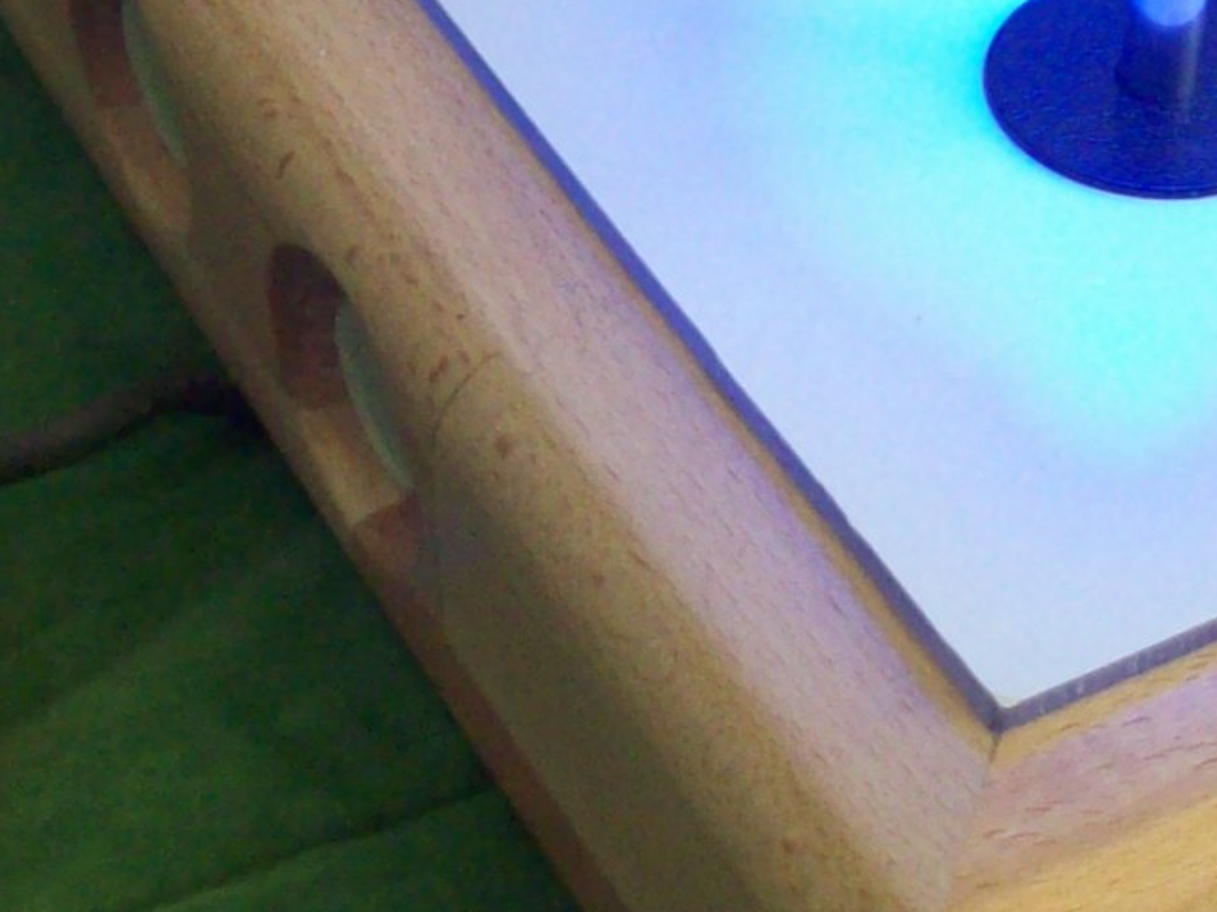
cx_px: 598
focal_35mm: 114
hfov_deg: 17.3
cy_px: 199
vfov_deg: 12.9
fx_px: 4007
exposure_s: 1/8
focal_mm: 6
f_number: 2.7
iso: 200
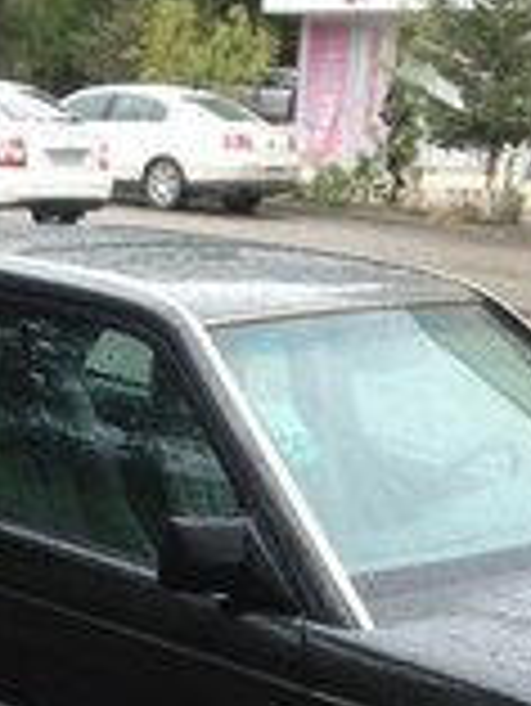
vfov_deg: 17.9
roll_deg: -2.3
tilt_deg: -17.8
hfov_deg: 14.2
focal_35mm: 104
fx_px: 2124
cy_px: 854
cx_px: 99
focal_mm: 4.12
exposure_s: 1/249
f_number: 2.4
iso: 50
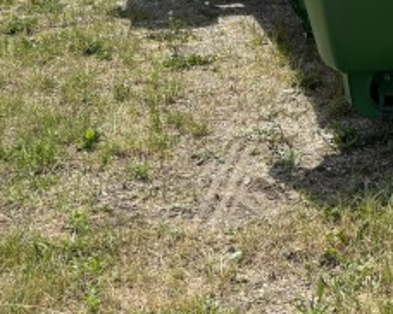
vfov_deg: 15.6
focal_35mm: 89
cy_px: -190
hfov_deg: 20.5
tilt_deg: -2.9
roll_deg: -0.7
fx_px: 1034
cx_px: 434
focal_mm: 5.96
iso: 50
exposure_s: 1/4630
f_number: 1.6
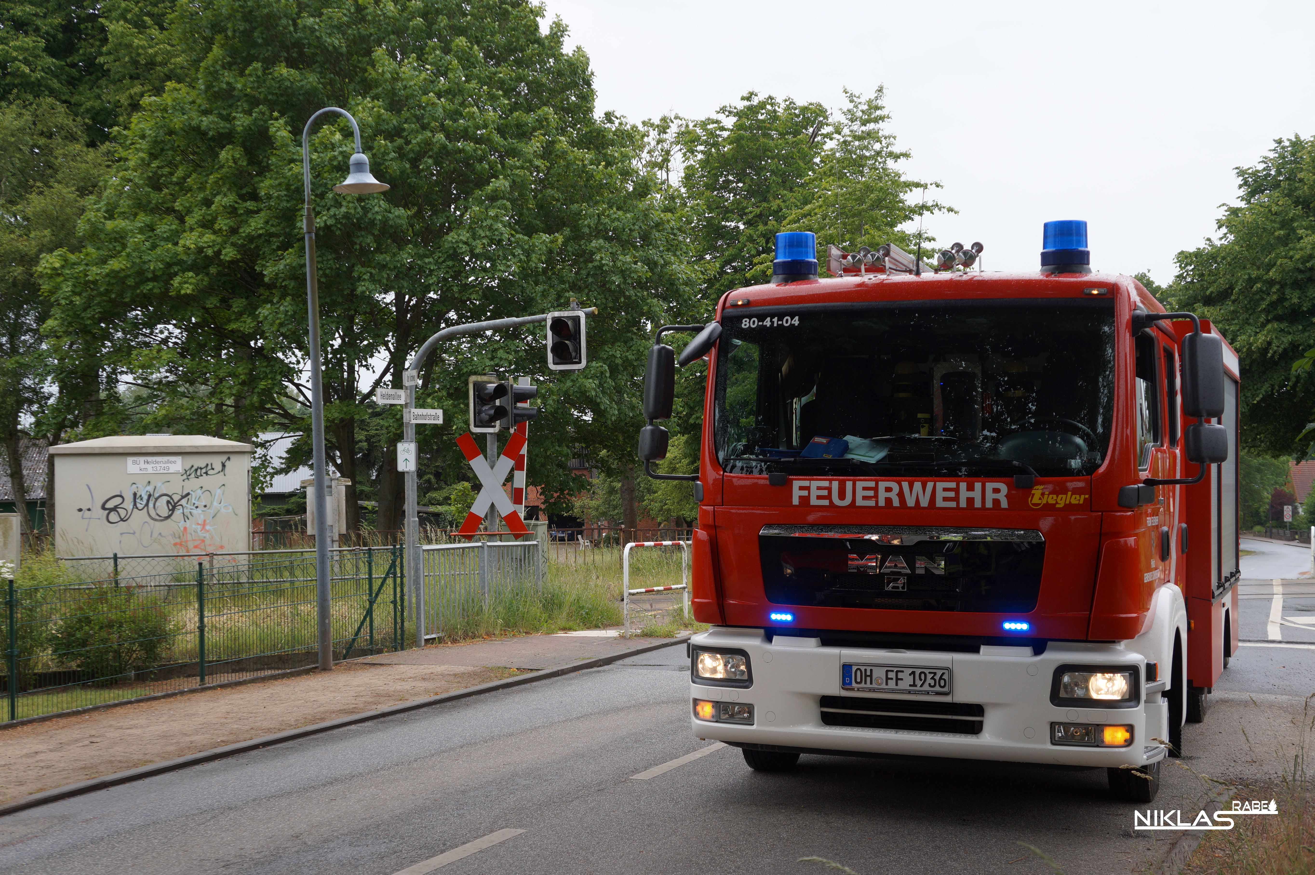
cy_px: 438
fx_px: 1752
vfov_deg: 28.0
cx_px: 658
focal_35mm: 48
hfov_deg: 41.1
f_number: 4.5
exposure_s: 1/250
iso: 100
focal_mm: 32
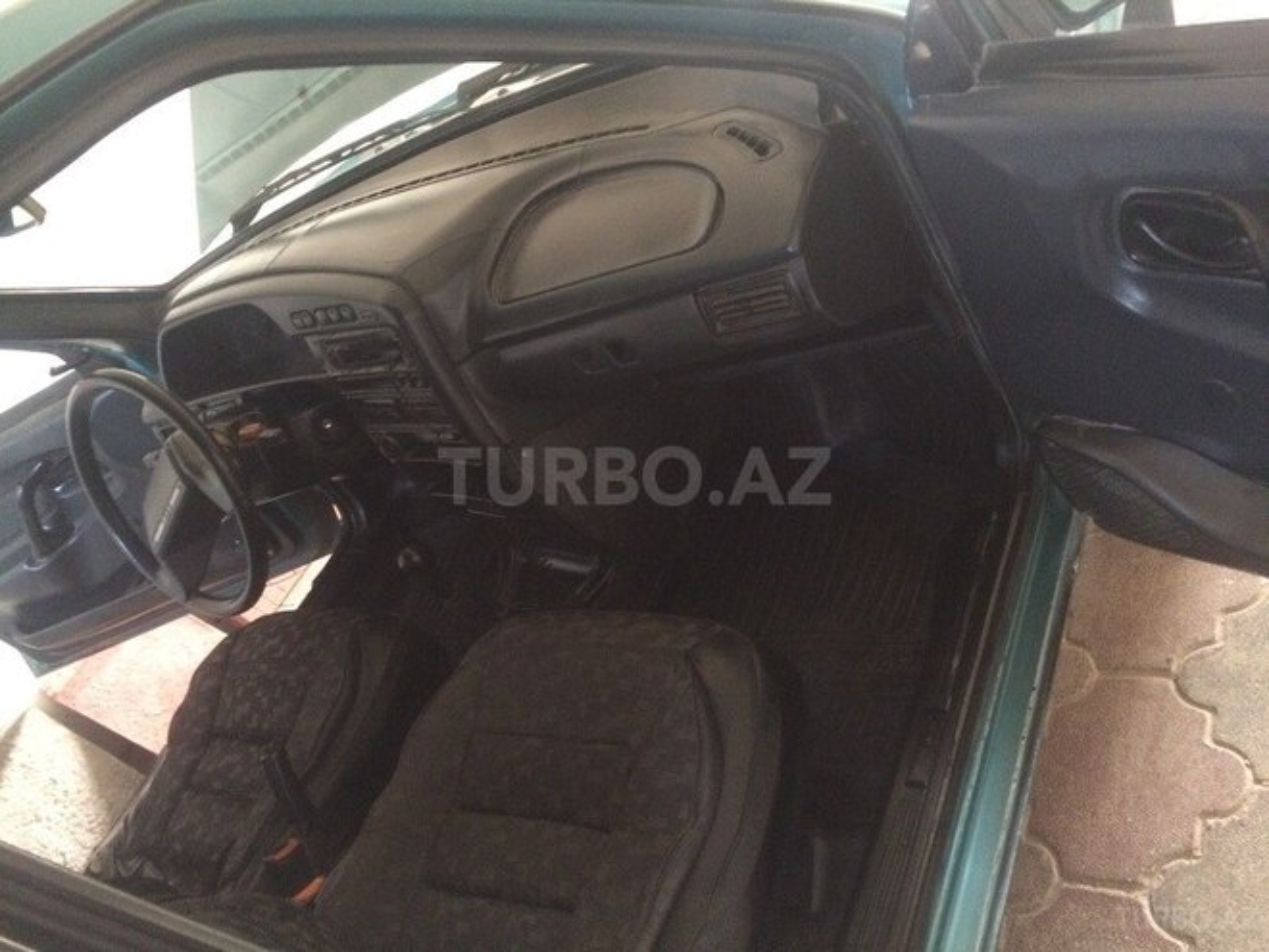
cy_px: 476
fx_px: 1063
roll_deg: +37.7
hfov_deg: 61.7
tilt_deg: -30.9
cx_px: 634
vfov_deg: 48.2
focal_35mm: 29
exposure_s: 1/17
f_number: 2.2
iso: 320
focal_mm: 4.15
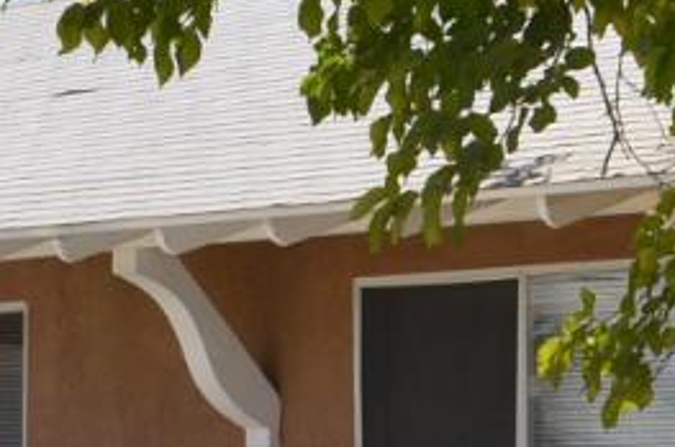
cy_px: 394
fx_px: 5443
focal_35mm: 291
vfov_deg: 4.7
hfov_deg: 7.0
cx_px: -210
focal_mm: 34
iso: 100
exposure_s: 1/250
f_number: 9
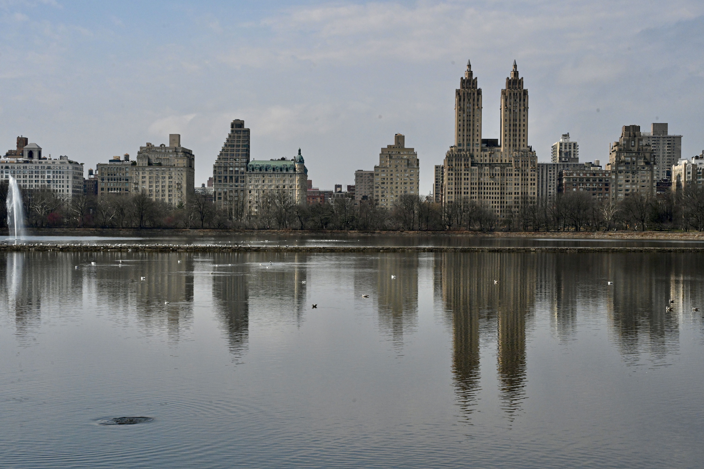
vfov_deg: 24.2
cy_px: 234
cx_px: 352
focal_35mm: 56
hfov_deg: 35.6
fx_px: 1095
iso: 2500
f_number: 14
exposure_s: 1/3200
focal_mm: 56
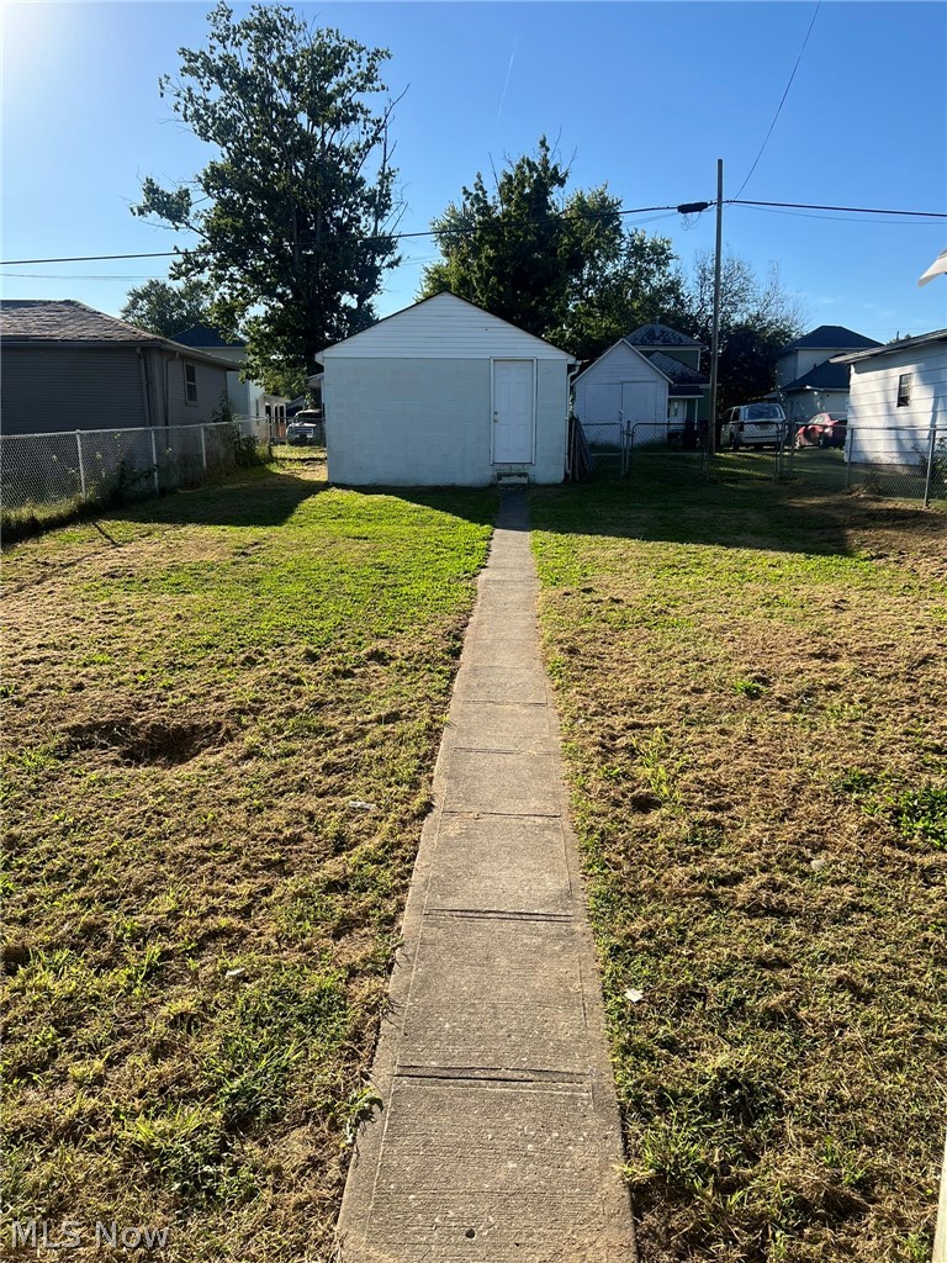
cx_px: 474
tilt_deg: -10.0
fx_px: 948
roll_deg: +0.0
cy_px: 632
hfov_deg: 53.1
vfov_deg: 67.3
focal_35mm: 26
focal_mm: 5.7
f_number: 1.5
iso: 50
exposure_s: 1/2513
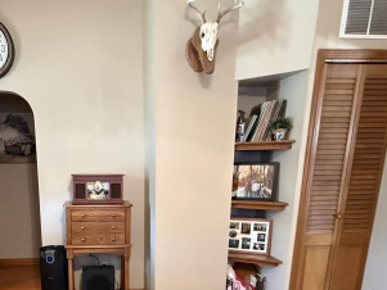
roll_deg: +0.7
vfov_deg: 42.4
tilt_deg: -14.1
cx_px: 110
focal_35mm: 31
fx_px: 347
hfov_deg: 56.2
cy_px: 252
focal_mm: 2.22
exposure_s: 1/60
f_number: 2.2
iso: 1600
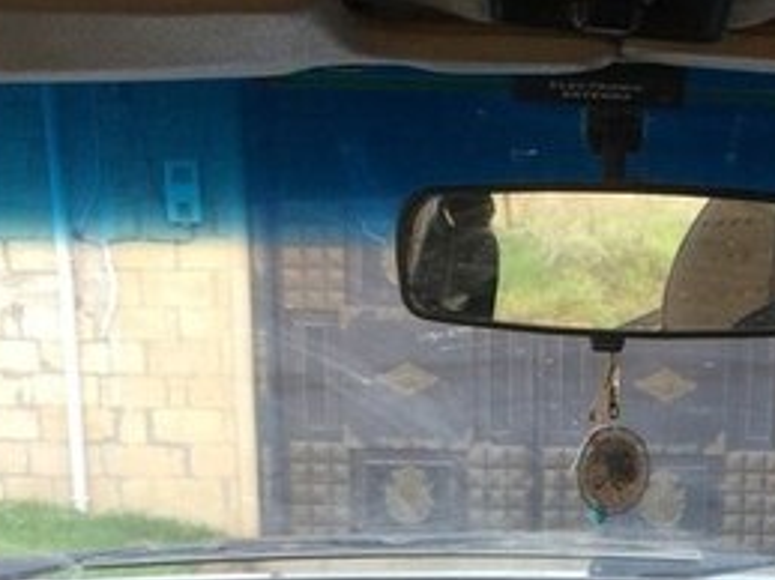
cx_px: 607
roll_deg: -2.2
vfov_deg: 18.6
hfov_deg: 25.9
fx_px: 1656
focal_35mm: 74
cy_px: 734
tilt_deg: -16.6
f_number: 2.2
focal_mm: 4.15
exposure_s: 1/100
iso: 64
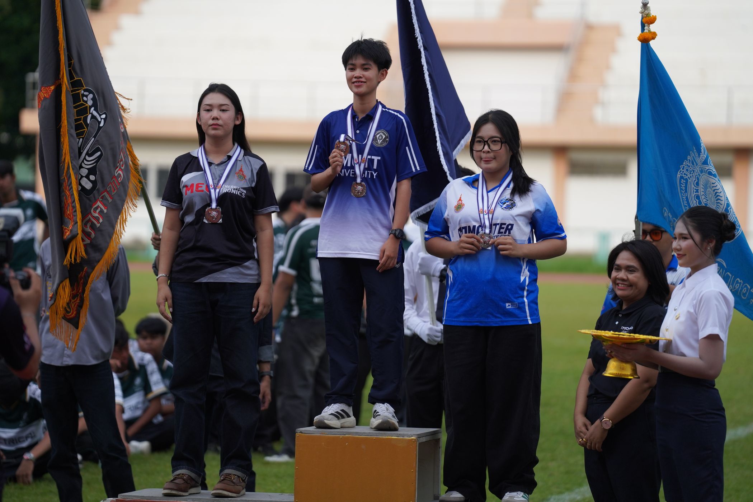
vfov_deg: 7.6
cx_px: 376
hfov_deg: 11.4
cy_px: 251
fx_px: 3764
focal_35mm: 180
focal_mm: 180
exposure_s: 1/2500
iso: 500
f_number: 2.8
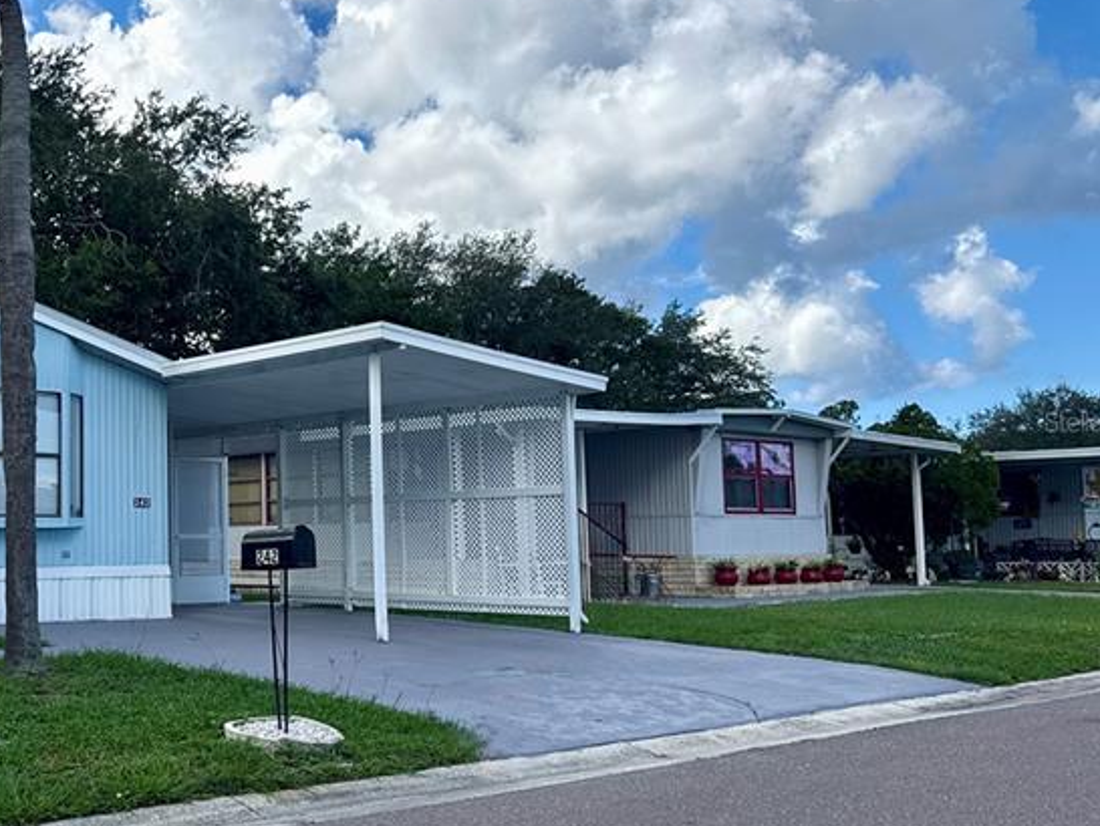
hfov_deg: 39.4
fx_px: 1431
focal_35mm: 45
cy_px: 421
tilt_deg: +6.0
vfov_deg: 32.2
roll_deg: -0.2
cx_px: 135
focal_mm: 6.76
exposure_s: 1/4673
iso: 100
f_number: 1.78
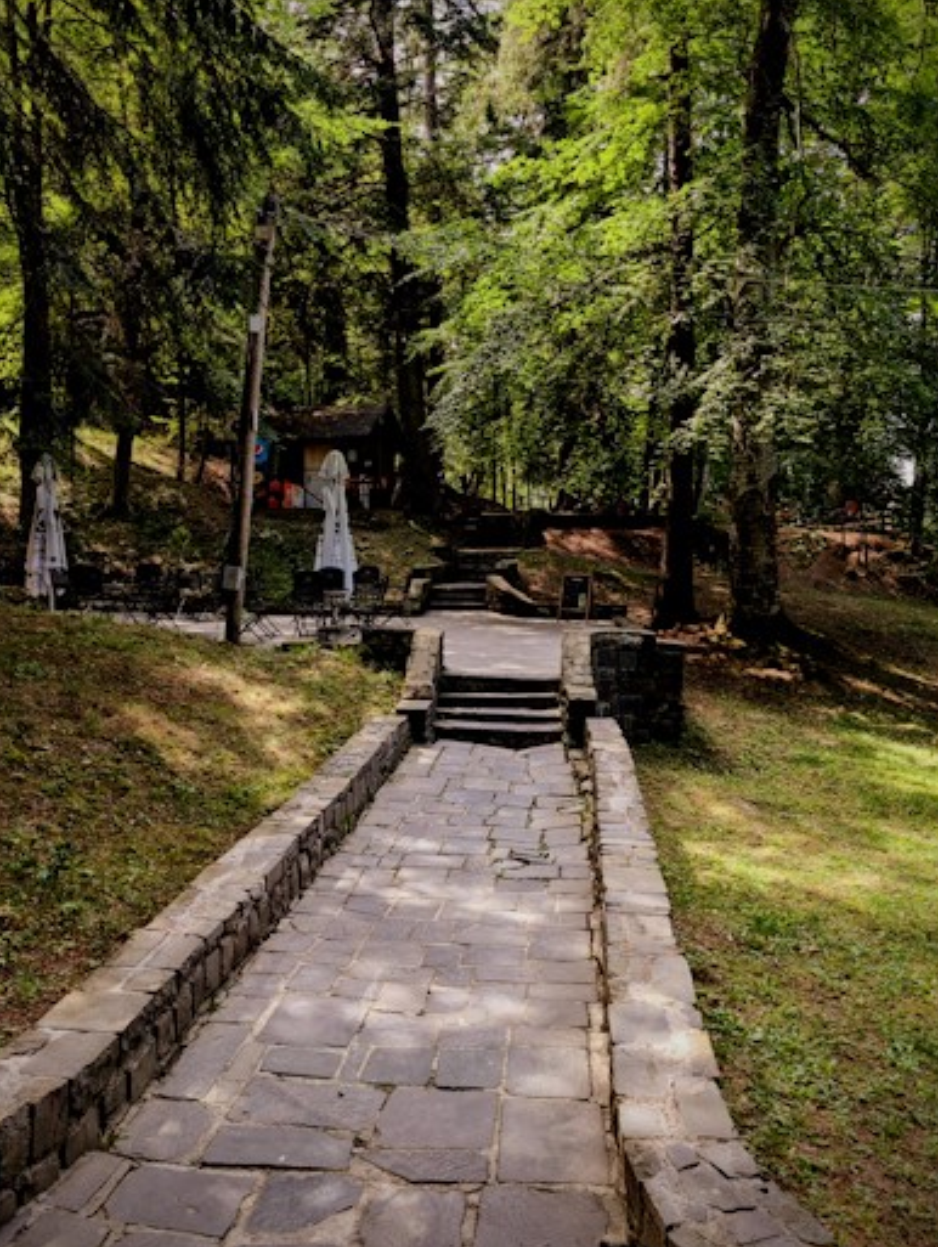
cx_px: 433
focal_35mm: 28
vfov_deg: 63.3
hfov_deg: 49.8
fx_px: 1010
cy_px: 579
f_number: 1.68
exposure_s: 1/111
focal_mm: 6.9
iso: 23
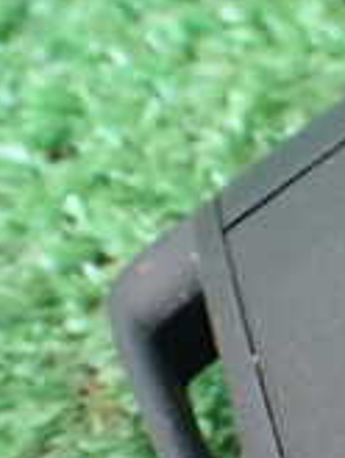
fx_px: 1447
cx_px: 657
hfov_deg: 12.3
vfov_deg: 18.0
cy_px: 300
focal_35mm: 109
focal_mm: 5.4
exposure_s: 1/40
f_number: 2.3
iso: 800
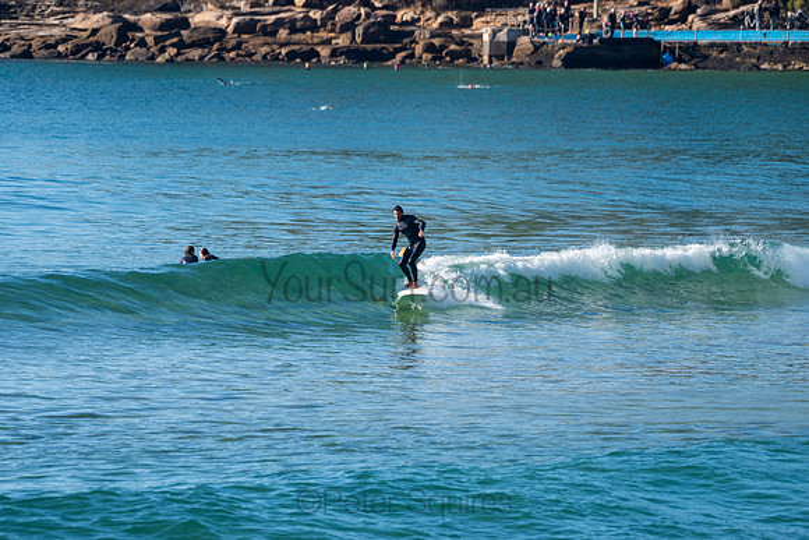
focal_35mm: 407
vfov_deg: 3.4
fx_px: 9148
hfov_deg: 5.1
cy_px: 264
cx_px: 414
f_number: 5.6
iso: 110
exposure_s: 1/500
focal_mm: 340
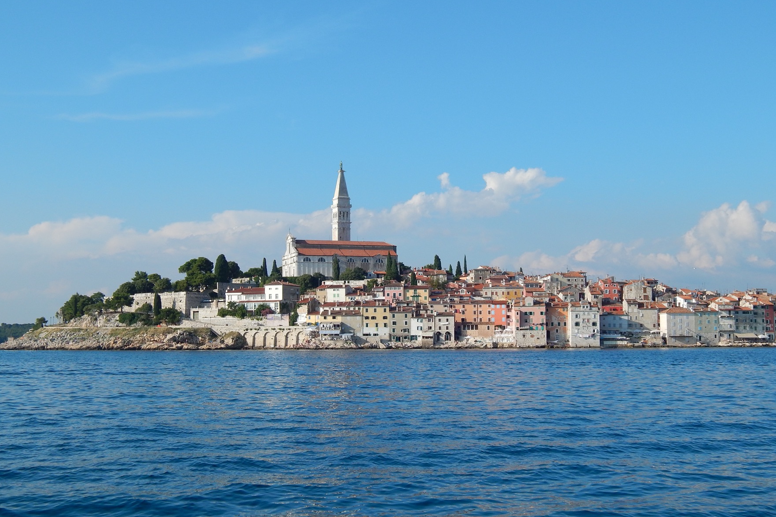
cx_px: 382
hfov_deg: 38.2
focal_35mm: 52
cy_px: 278
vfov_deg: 26.0
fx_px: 1121
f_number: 7.4
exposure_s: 1/400
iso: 125
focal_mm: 8.6
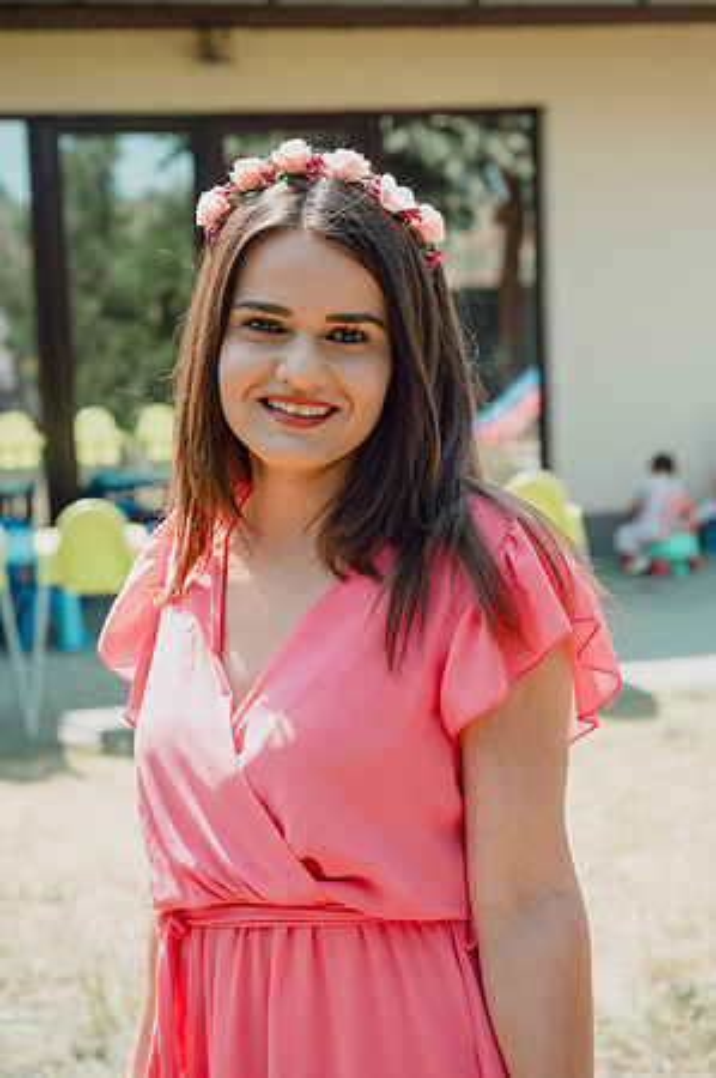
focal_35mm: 60
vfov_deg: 33.4
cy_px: 539
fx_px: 1794
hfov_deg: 22.6
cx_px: 358
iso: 200
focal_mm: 60
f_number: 5
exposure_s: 1/320
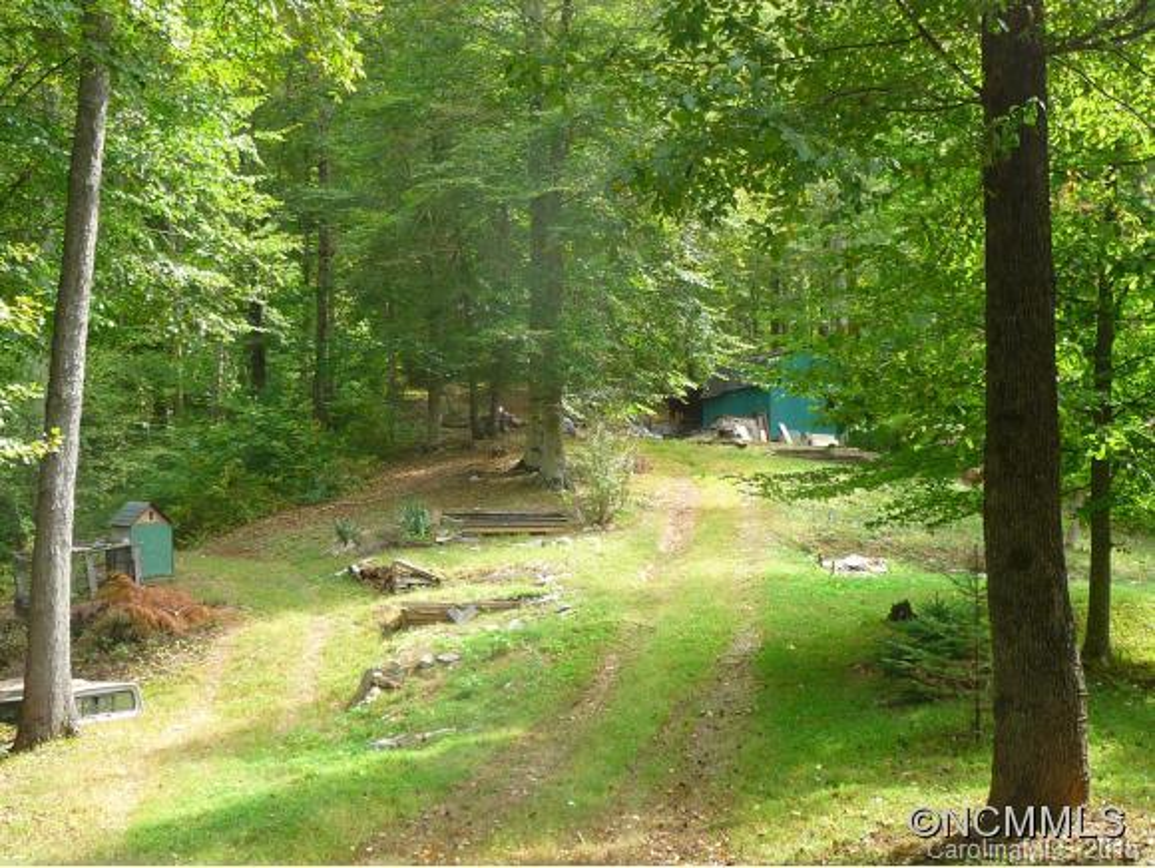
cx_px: 578
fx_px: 1436
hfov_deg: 43.8
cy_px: 434
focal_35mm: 43
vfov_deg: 33.6
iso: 100
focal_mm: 5.3
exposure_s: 1/100
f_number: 3.5
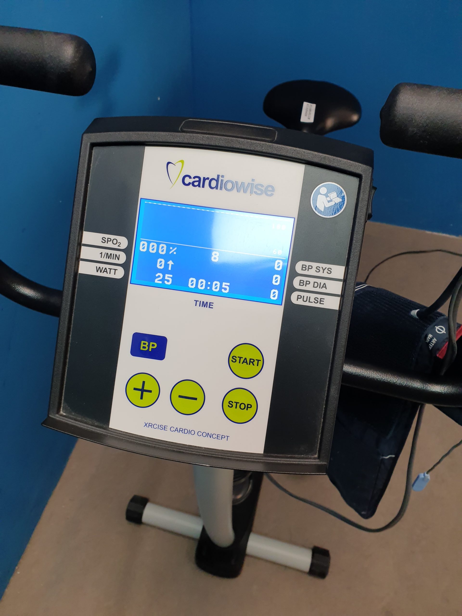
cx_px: 231
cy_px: 308
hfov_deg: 53.1
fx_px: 463
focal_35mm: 26
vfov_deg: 67.3
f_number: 2.4
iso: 100
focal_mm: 4.3
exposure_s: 1/100
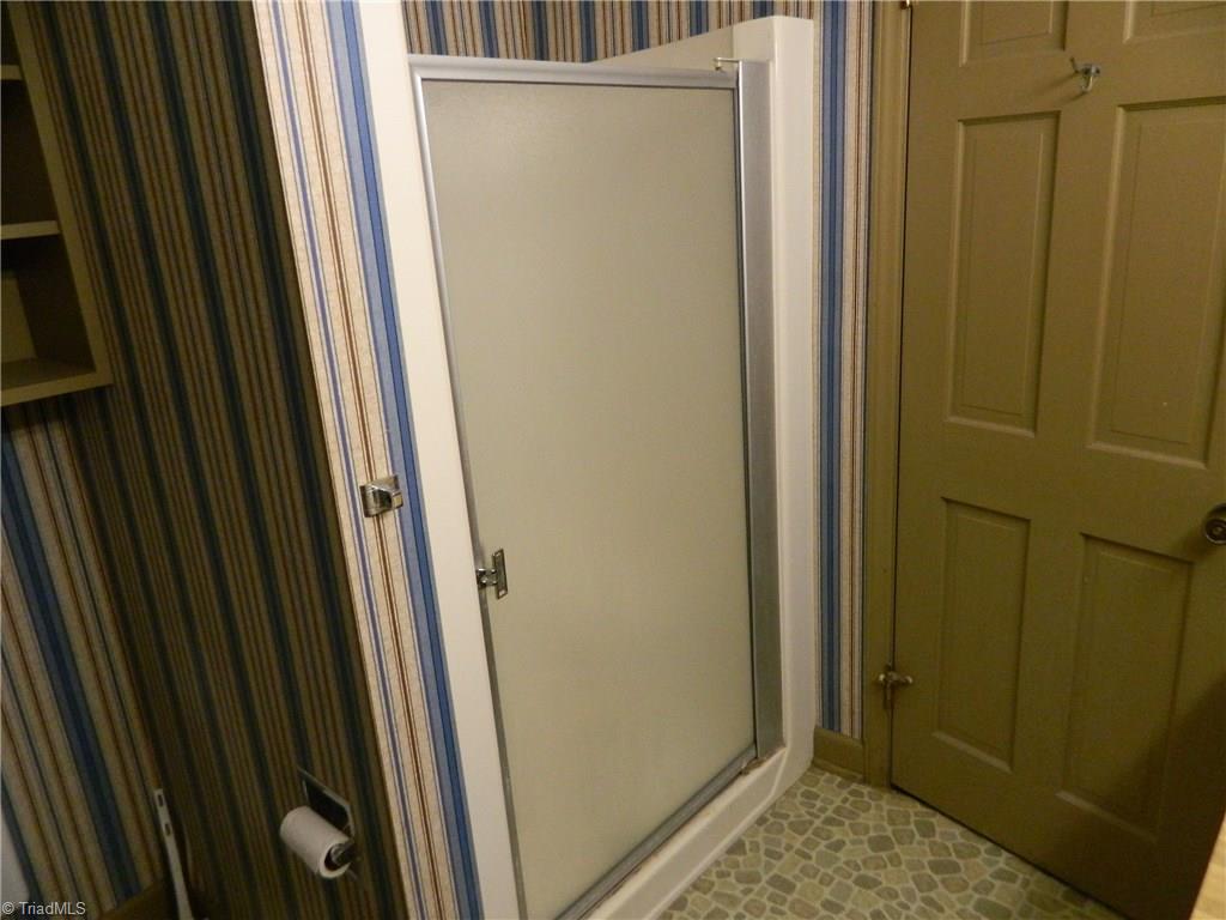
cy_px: 460
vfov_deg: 54.9
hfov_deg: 69.4
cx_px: 613
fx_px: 885
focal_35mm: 25
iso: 400
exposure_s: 1/50
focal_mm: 4.5
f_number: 3.1
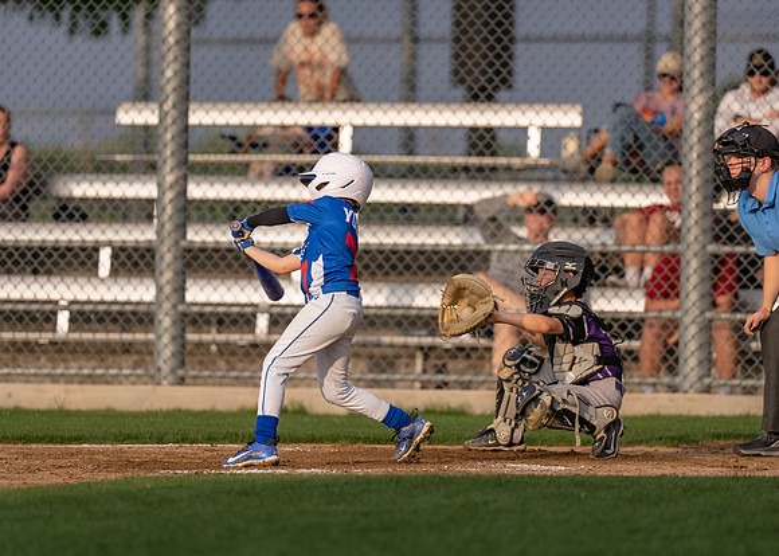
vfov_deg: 4.9
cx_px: 387
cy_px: 266
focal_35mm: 293
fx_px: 6484
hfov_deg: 6.9
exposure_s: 1/3200
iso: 320
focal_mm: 200
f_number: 2.8
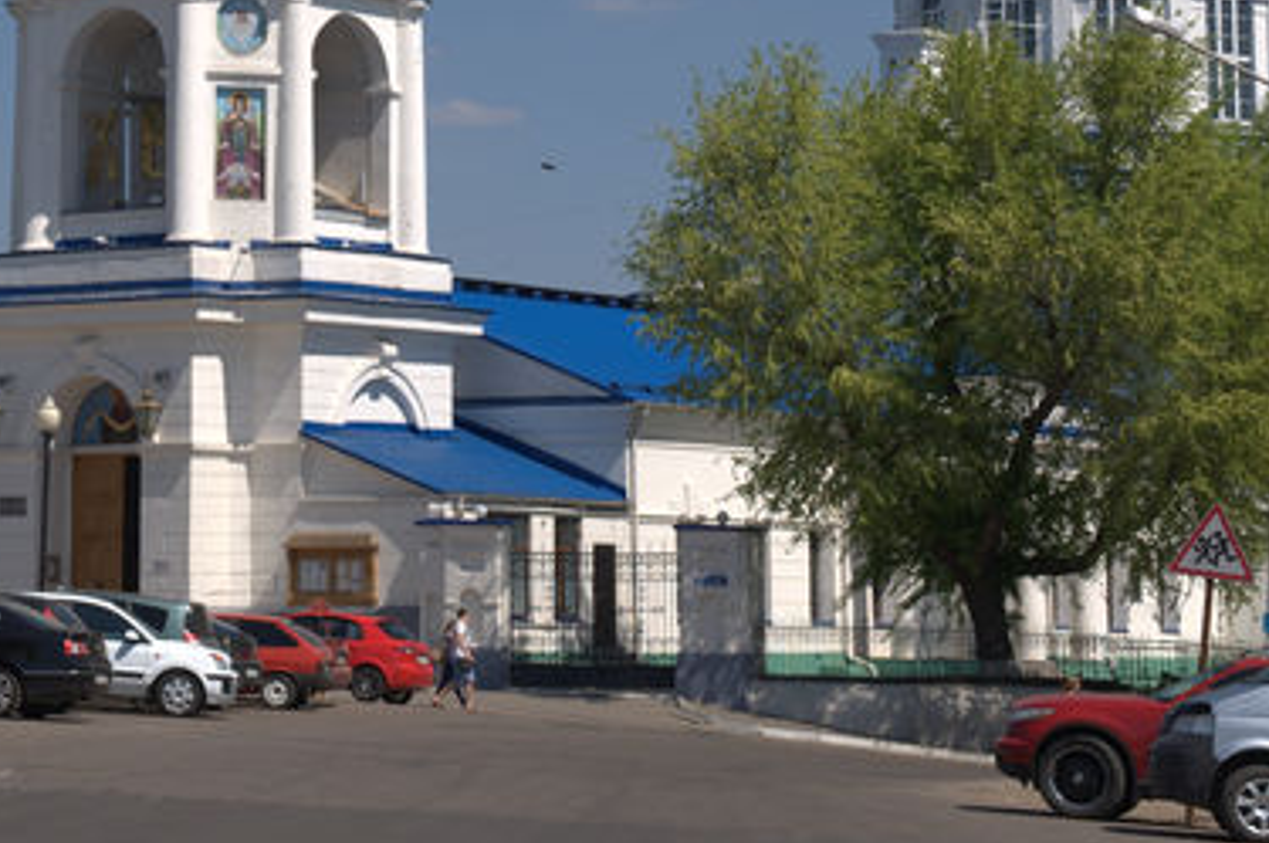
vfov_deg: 11.2
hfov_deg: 17.0
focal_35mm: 120
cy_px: -63
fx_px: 4224
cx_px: 277
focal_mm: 50
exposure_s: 1/400
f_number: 10
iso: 200
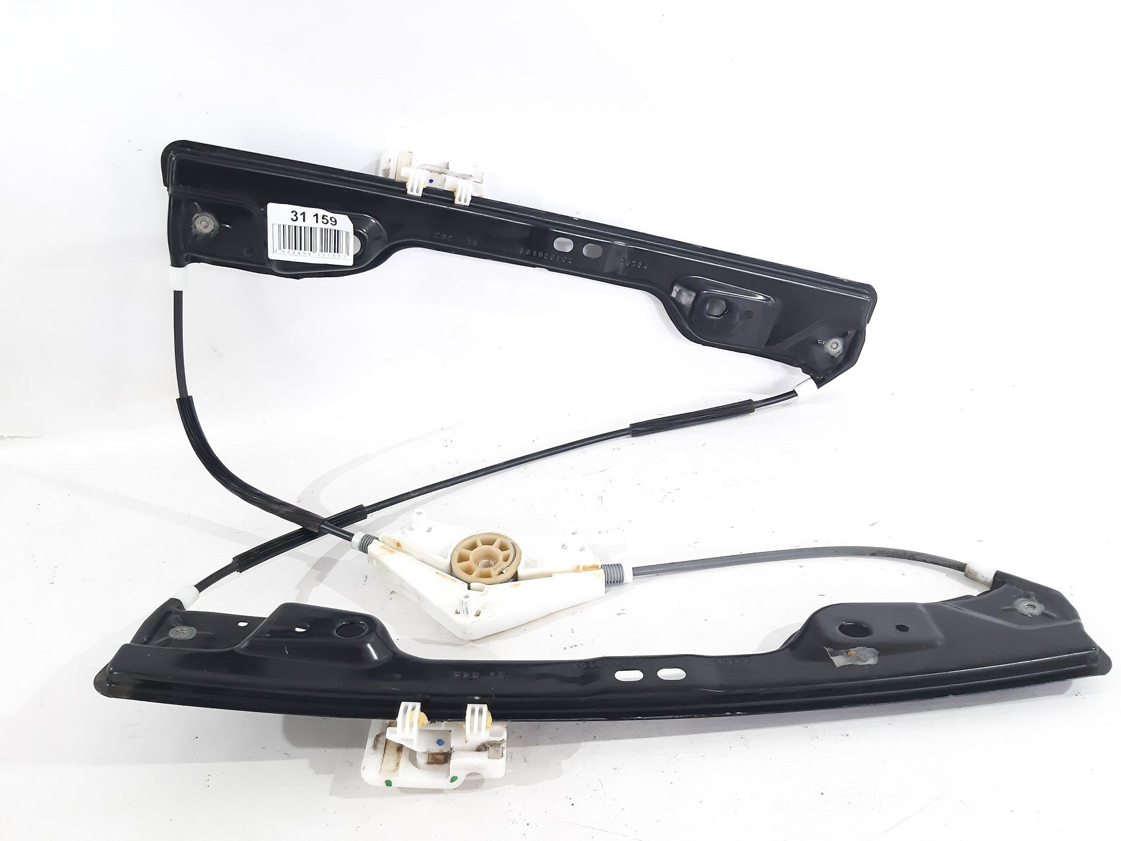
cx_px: 560
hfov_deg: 65.3
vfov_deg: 51.3
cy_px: 420
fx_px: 874
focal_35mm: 27
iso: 200
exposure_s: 1/50
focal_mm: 3.93
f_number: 1.7
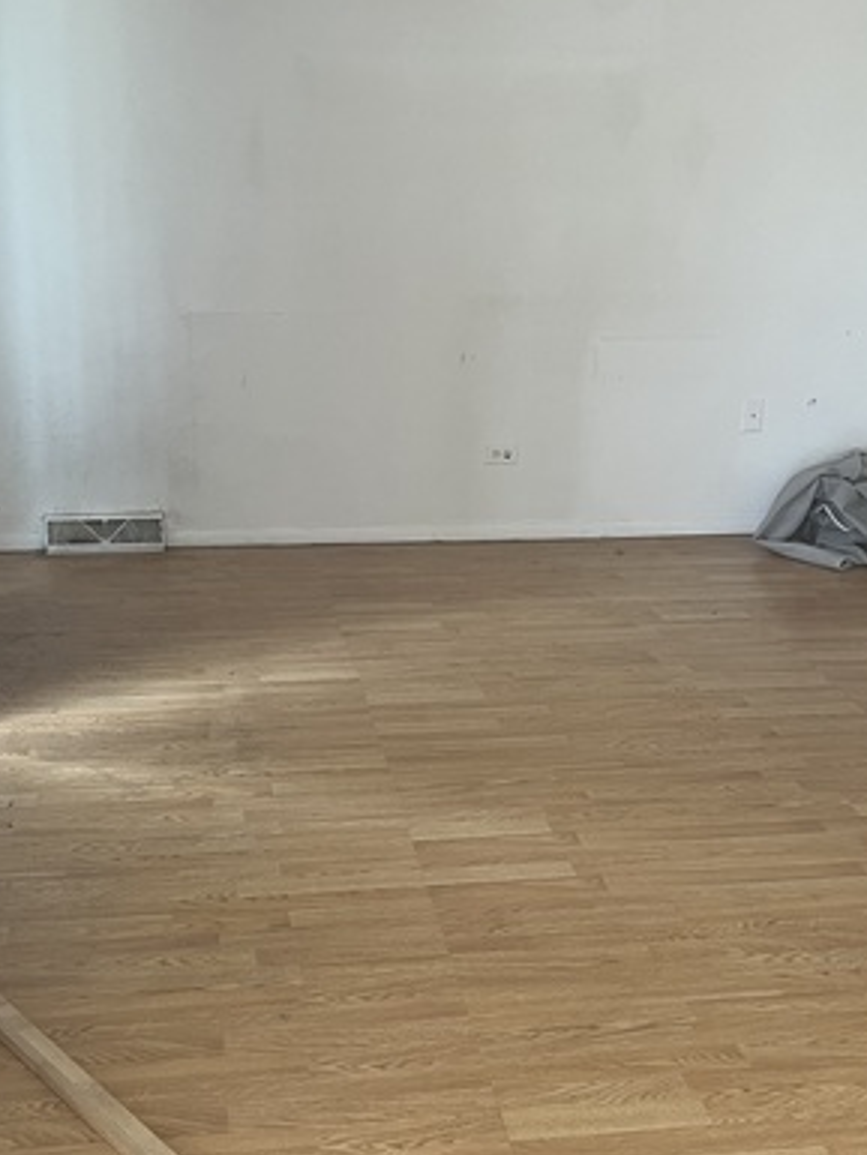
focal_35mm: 45
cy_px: 680
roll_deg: -1.1
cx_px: 366
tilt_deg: -21.0
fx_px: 1502
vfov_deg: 41.9
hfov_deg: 32.1
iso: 160
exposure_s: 1/60
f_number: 1.6
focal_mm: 5.1
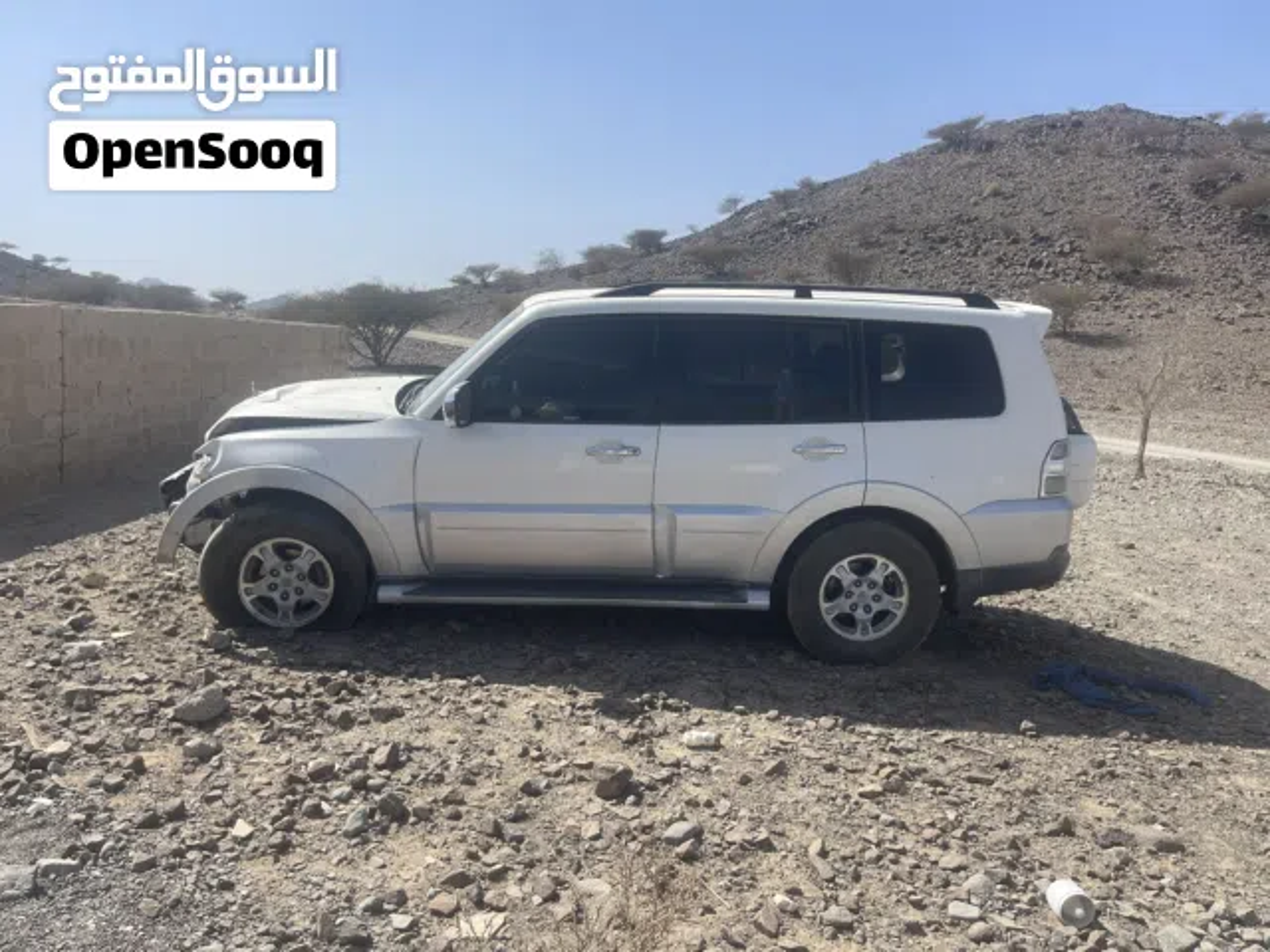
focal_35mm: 25
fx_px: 917
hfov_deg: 69.4
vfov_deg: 54.9
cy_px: 476
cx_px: 635
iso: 32
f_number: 1.6
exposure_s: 1/4049
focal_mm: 5.1
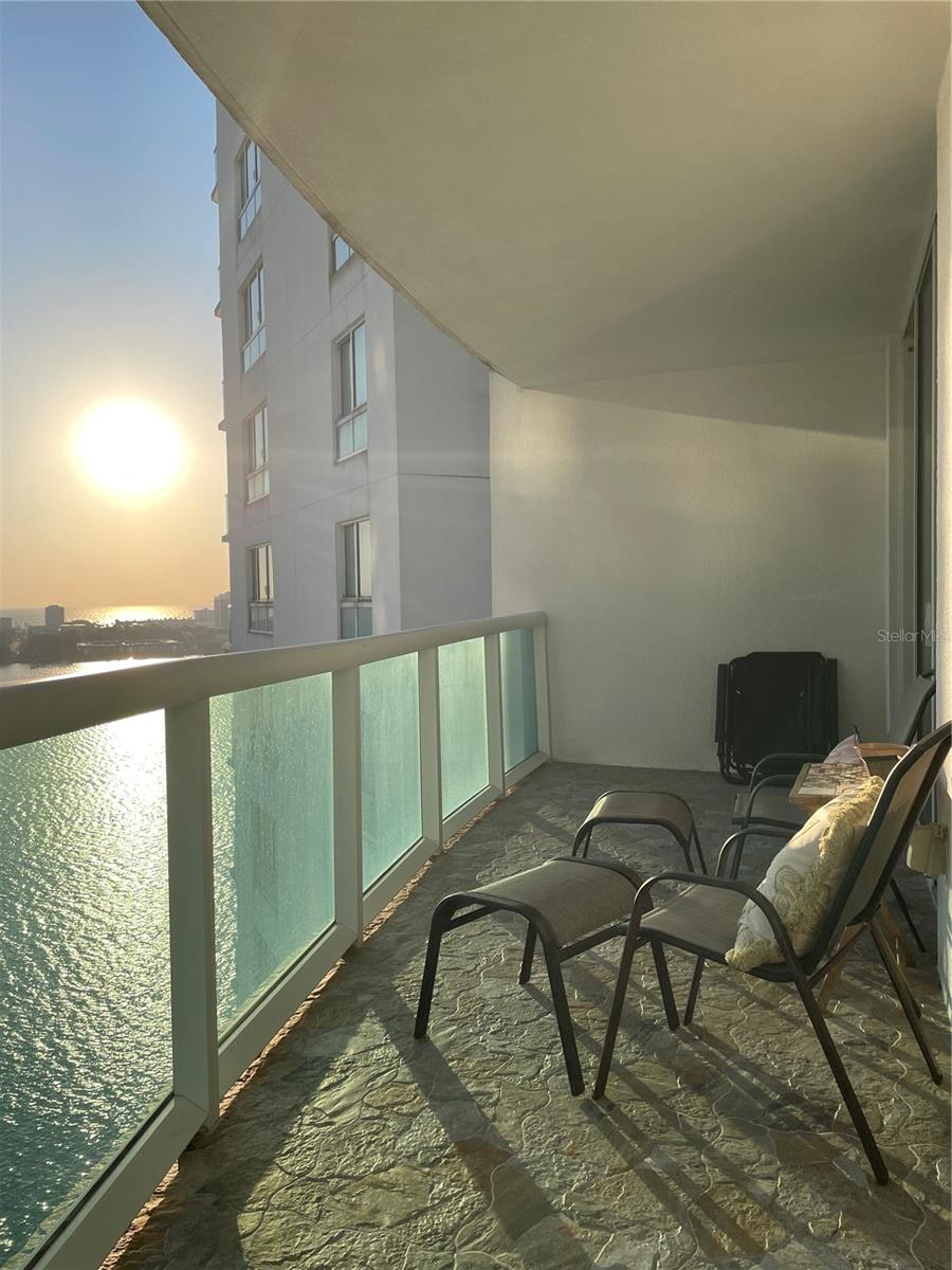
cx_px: 476
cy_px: 635
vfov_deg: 67.3
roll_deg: +0.9
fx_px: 953
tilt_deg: -1.5
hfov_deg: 53.1
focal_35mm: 26
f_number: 1.6
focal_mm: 4.2
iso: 32
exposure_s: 1/3125
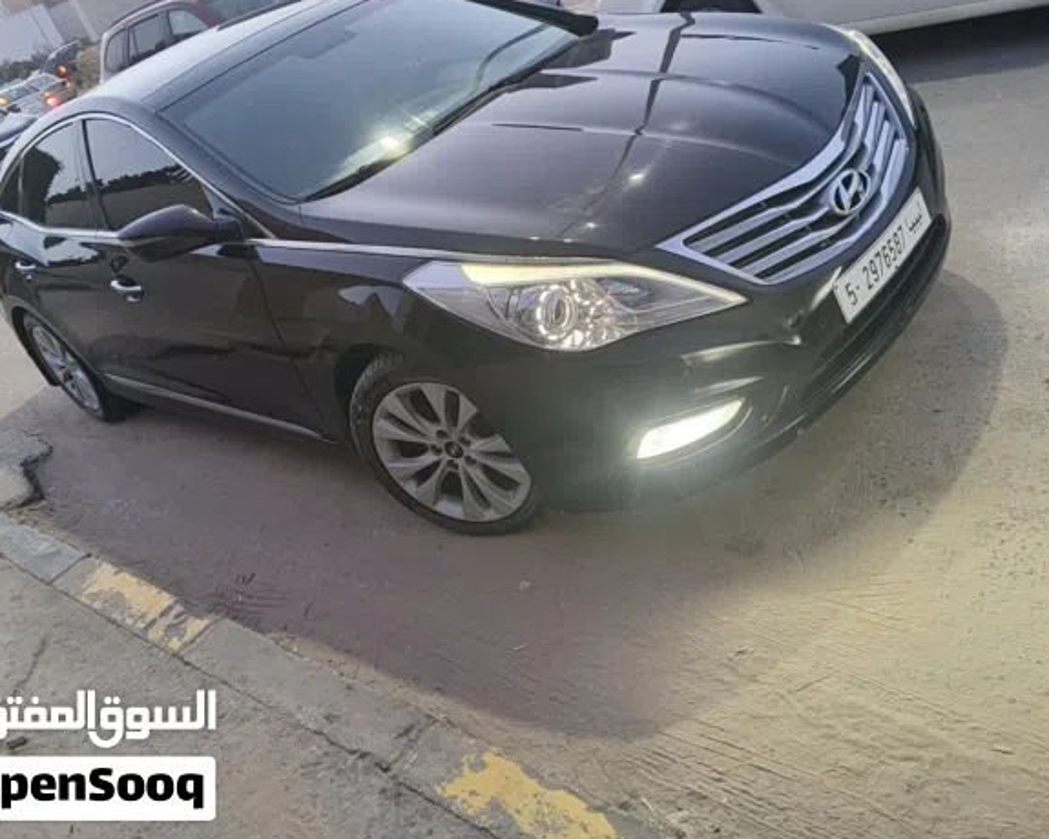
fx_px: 776
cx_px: 491
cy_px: 427
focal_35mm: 25
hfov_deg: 68.0
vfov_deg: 56.8
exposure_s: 1/50
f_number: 1.6
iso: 630
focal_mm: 4.09
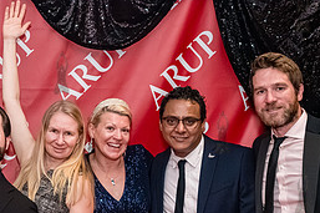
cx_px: 61
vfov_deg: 17.0
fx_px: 702
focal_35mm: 79
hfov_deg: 25.2
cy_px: 192
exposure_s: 1/400
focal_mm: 35
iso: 8000
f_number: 3.5
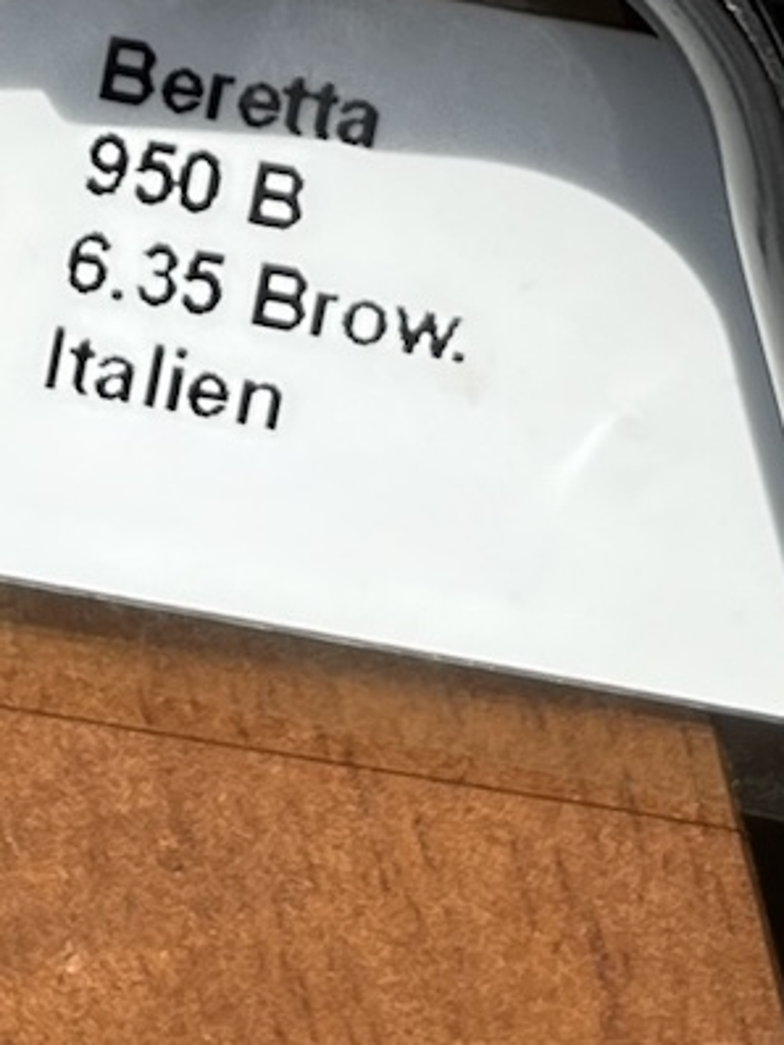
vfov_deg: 14.3
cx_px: 558
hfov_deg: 11.3
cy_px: -379
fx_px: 3954
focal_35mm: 131
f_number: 1.6
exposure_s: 1/4651
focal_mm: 5.1
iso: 50
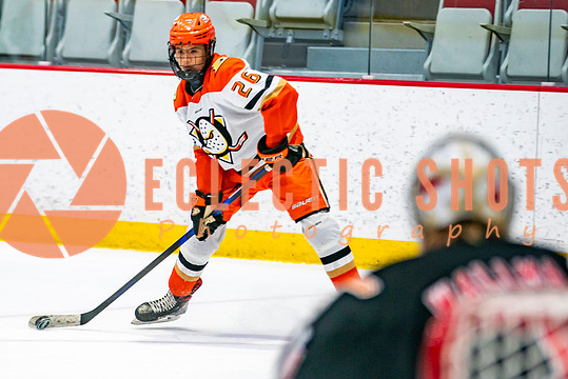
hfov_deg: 6.9
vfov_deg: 4.6
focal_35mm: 299
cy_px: 223
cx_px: 141
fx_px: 4720
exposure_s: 1/640
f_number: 2.8
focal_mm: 175
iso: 800
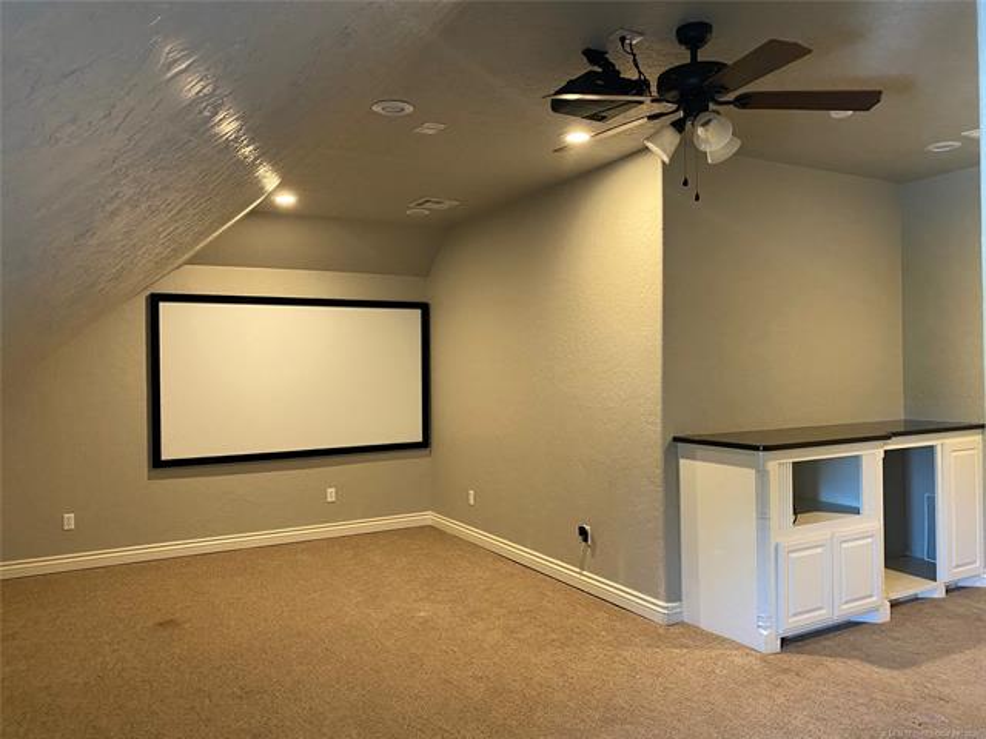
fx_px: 741
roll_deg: +0.6
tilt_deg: -0.6
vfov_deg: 53.1
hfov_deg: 67.3
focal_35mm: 26
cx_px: 493
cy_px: 370
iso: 500
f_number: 1.8
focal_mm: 4.25
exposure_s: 1/60
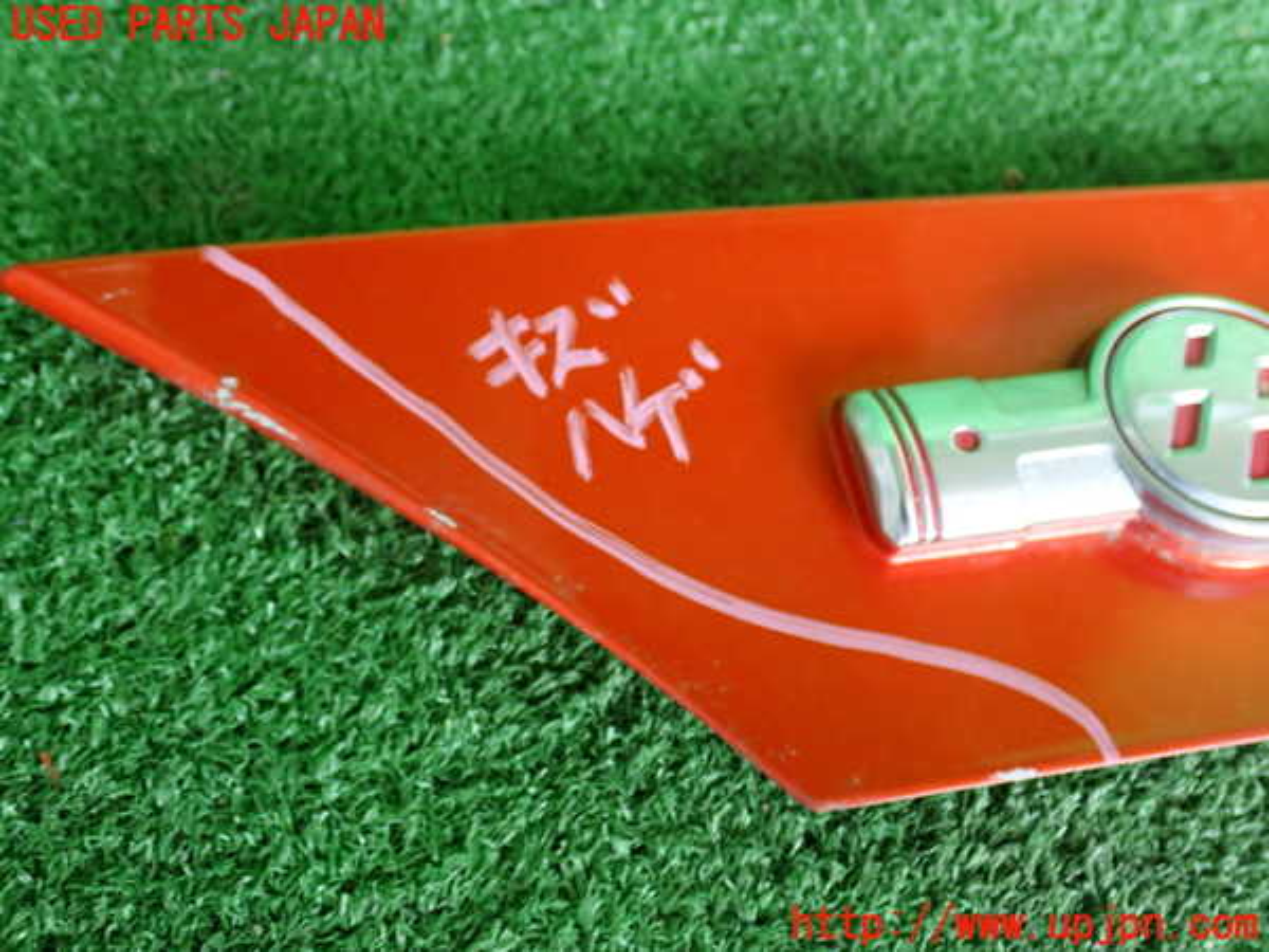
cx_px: 634
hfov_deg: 45.8
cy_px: 476
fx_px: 1503
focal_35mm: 41
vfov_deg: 35.1
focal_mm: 7.31
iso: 320
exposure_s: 1/40
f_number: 2.8
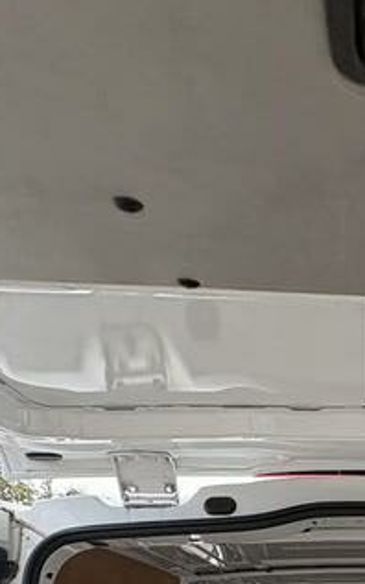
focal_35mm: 42
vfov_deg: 33.1
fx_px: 669
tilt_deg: -9.4
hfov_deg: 27.1
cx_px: 433
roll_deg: -1.0
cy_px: 779
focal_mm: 2.22
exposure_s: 1/136
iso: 80
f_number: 2.2
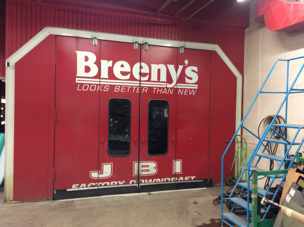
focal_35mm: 32
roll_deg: -2.7
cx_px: 152
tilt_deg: -2.2
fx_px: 281
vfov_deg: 44.1
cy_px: 114
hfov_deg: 56.9
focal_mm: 3.3
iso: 160
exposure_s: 1/24
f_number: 2.4
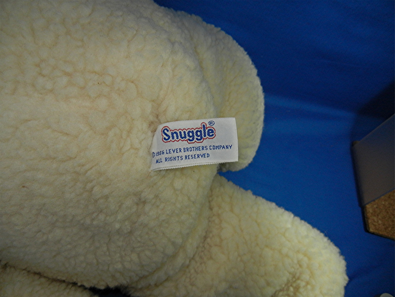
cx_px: 198
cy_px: 148
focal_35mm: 30
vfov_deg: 46.8
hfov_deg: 60.0
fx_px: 342
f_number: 7
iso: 337
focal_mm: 5.4
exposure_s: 1/30
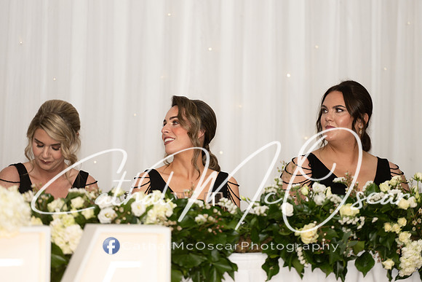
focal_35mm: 195
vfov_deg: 7.0
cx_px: 211
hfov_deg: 10.5
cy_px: 141
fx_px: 2286
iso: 400
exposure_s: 1/160
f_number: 2.8
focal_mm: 195
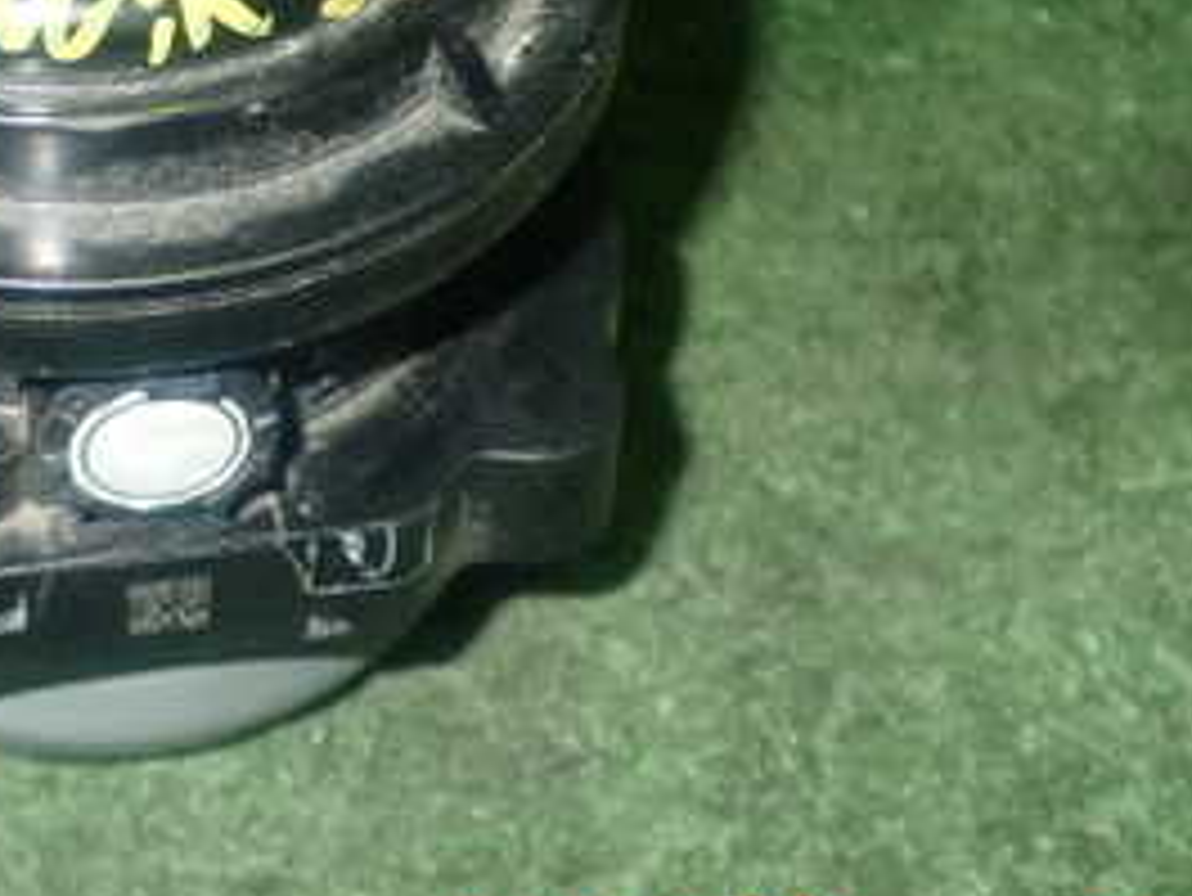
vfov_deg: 16.8
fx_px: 2963
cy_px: -9
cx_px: 130
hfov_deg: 22.2
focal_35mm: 86
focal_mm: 6.83
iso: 800
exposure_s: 1/40
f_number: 8
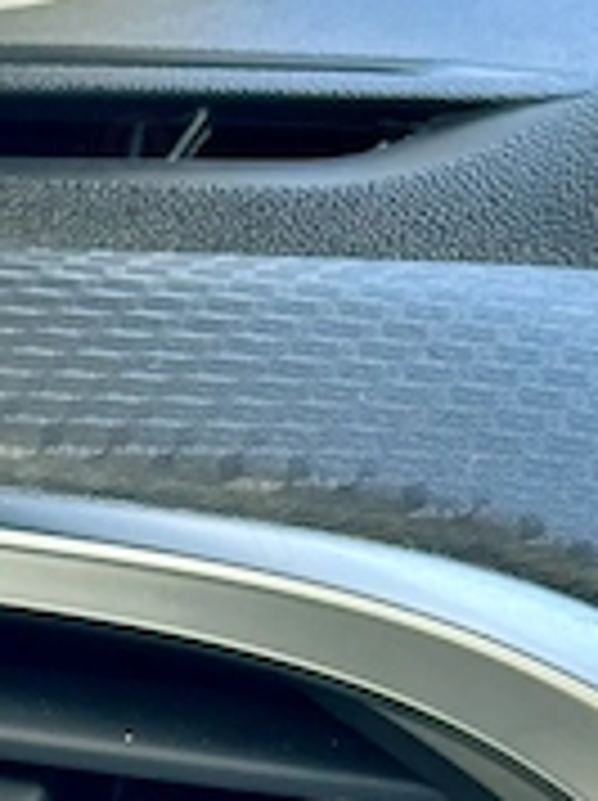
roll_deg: -5.1
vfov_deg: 9.2
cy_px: 468
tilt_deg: -13.4
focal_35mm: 216
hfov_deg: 6.9
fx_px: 4987
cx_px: 198
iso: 50
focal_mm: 6.86
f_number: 1.78
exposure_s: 1/161
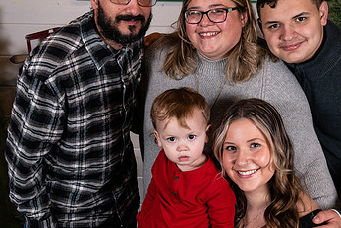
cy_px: 125
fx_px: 559
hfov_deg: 33.9
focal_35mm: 59
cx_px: 173
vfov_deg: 23.0
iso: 320
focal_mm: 32
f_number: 5.6
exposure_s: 1/250
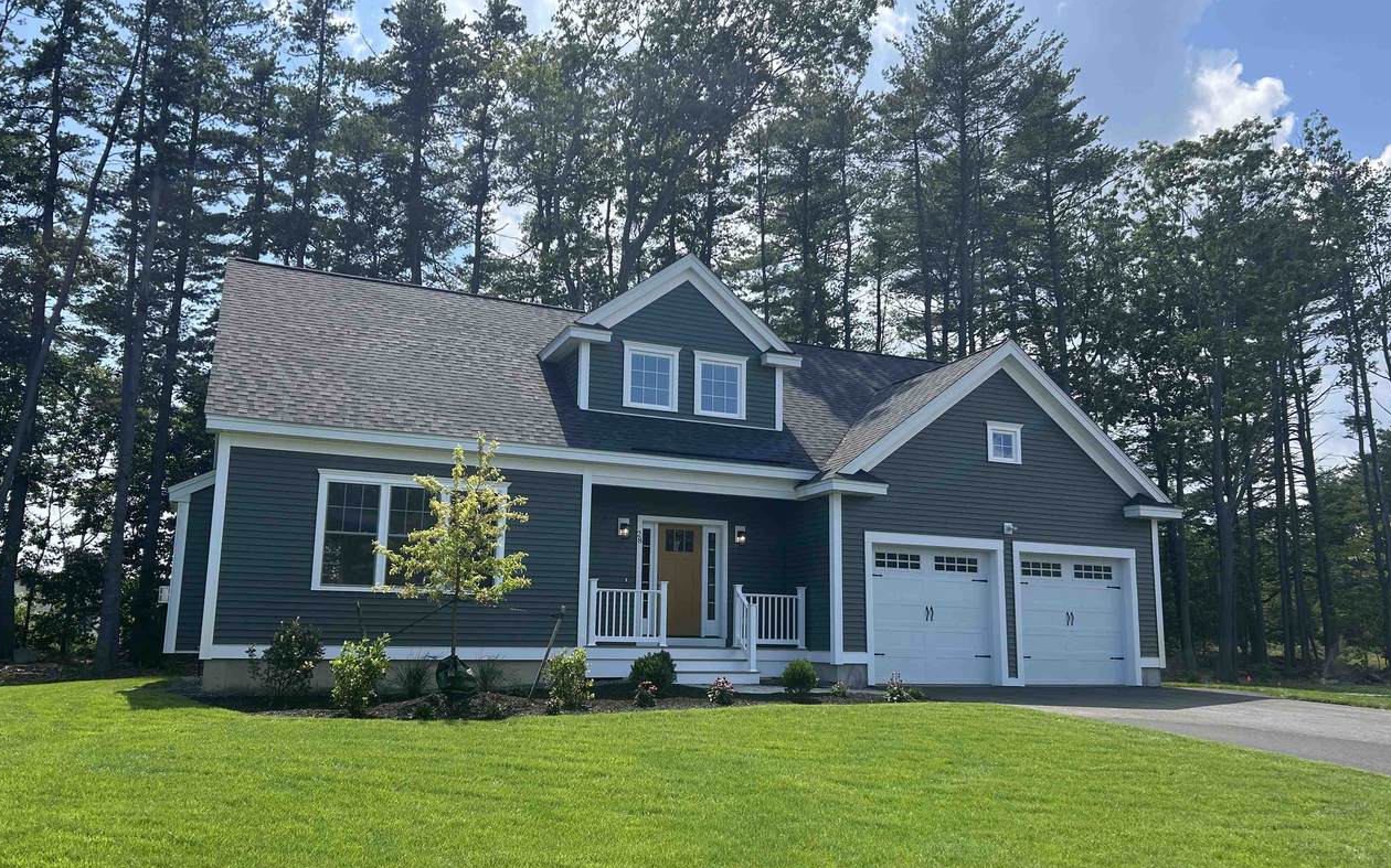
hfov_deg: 66.5
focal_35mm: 28
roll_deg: -0.5
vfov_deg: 44.5
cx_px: 698
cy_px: 458
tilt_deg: +9.4
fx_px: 1061
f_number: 1.5
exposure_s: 1/2695
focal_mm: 5.7
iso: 50
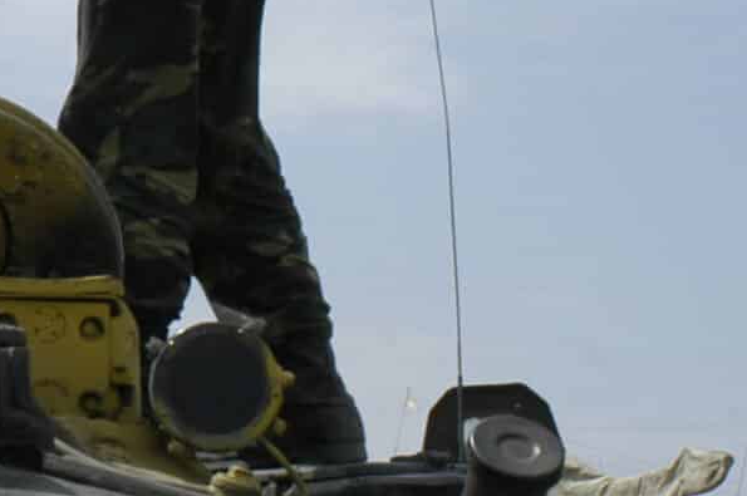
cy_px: 19
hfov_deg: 12.6
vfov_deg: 8.8
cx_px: -347
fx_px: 3212
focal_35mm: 155
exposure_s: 1/250
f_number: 13
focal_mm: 24
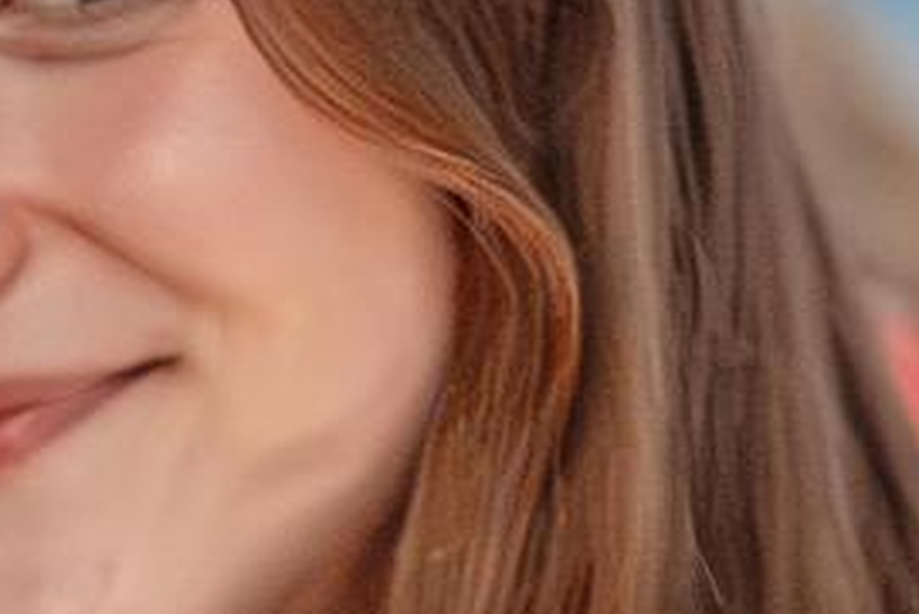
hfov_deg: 8.0
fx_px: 6334
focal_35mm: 248
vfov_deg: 5.5
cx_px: -665
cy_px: 963
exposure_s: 1/160
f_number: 1.2
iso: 16000
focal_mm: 35
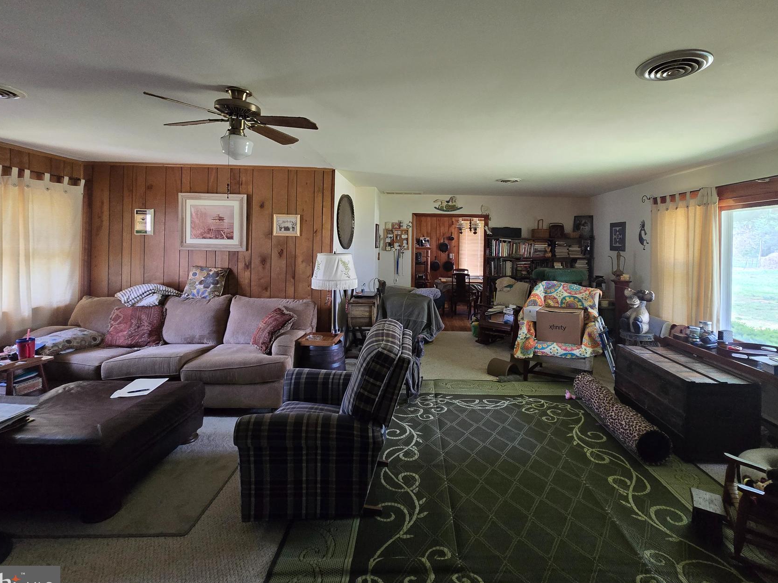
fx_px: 360
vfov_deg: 77.5
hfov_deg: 94.3
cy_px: 245
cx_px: 422
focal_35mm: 16
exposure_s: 1/60
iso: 500
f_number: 2.2
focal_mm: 2.2
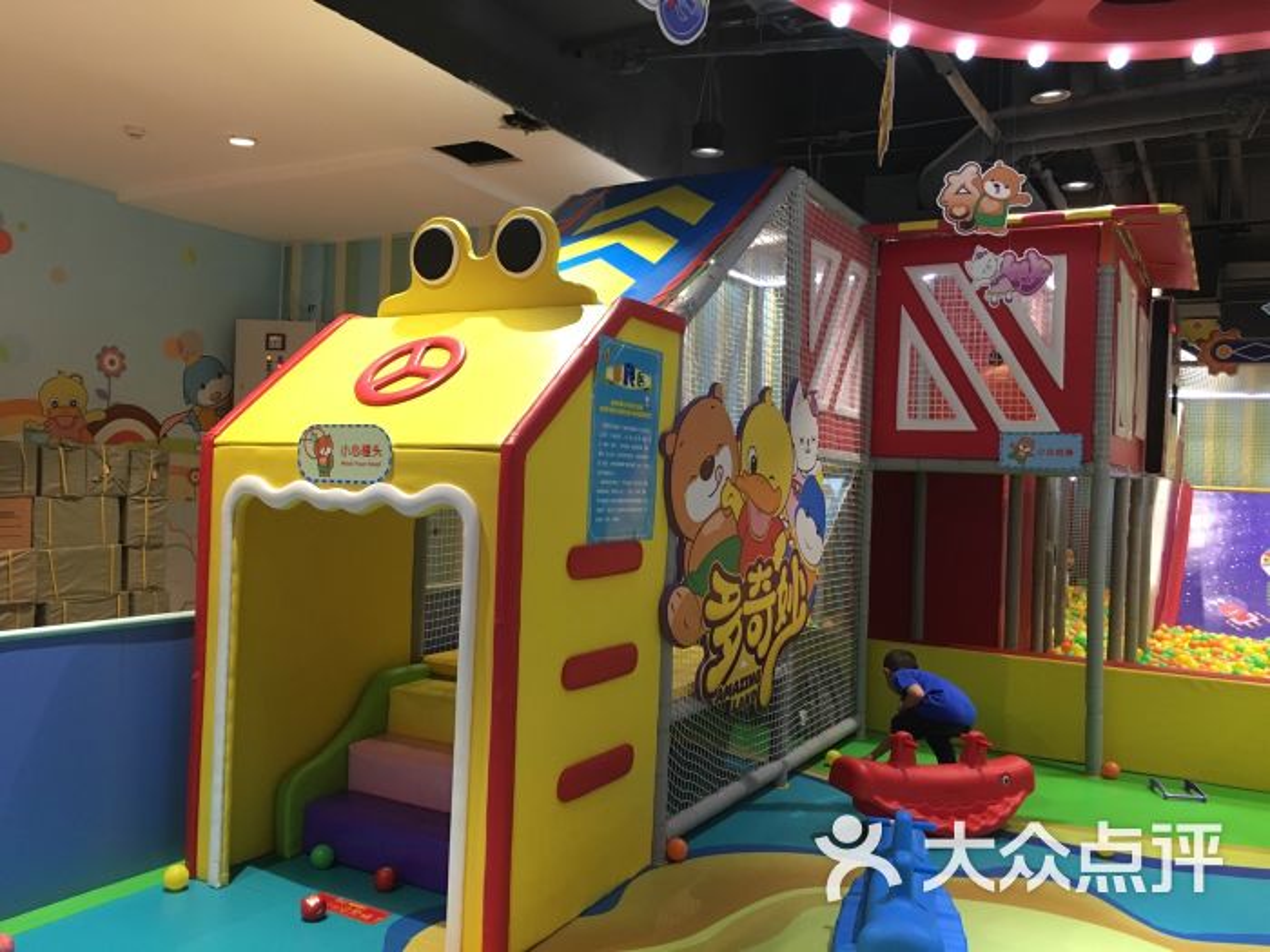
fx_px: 1064
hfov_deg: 61.7
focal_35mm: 29
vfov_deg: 48.2
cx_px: 635
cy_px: 476
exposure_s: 1/33
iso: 160
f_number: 2.2
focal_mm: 4.15
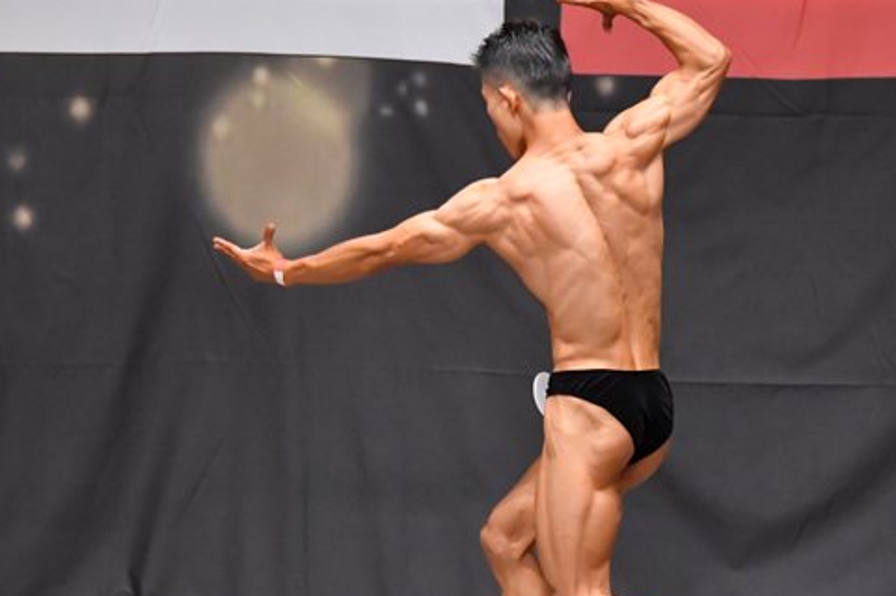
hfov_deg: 5.9
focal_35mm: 350
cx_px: 636
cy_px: 352
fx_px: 8705
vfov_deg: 3.9
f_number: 5.6
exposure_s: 1/400
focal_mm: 145
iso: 6400
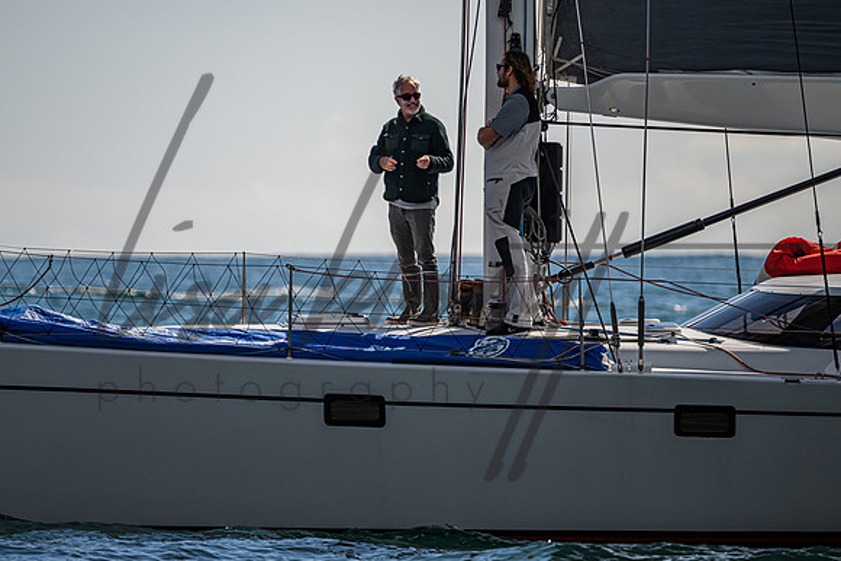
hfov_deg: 3.8
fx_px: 12536
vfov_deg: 2.6
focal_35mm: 537
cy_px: 243
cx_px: 350
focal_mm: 400
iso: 400
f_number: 5.6
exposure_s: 1/5000
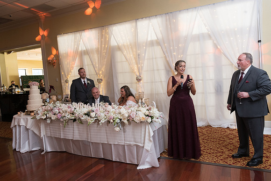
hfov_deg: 65.5
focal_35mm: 28
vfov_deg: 46.4
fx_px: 211
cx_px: 136
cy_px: 90
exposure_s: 1/125
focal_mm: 28
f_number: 5
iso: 1800
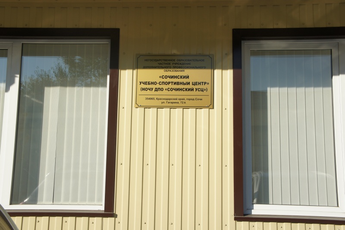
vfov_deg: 33.0
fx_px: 388
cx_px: 172
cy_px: 115
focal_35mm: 40
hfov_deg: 48.0
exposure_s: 1/500
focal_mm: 27
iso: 200
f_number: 8
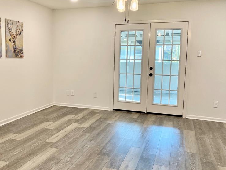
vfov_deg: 39.7
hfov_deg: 51.0
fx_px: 235
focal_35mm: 36
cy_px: 84
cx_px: 88
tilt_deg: -7.4
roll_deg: -1.5
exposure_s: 1/60
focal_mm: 4.25
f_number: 1.8
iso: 64
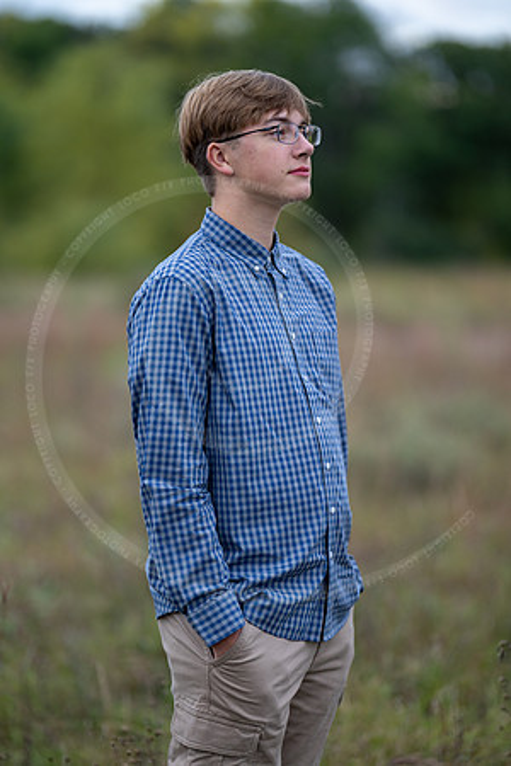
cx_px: 256
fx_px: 1810
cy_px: 383
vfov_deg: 23.9
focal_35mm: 85
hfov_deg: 16.1
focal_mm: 85
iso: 500
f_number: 1.2
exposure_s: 1/400
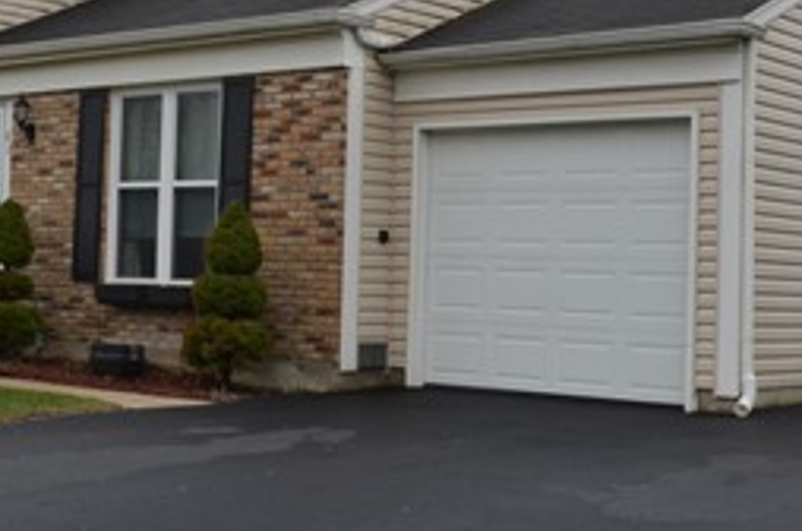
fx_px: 1511
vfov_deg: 19.8
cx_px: 186
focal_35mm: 68
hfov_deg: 29.2
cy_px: 164
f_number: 7.1
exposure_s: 1/200
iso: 200
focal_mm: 18
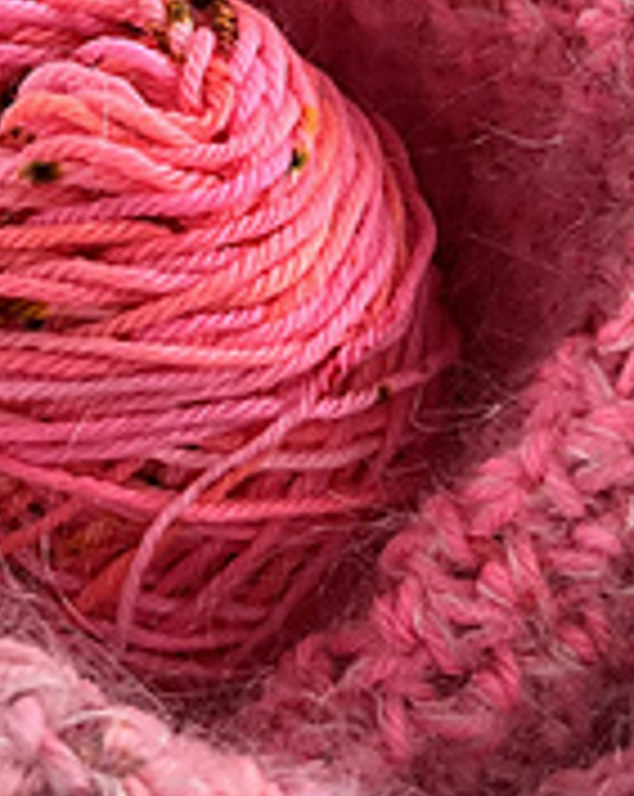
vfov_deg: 20.3
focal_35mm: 92
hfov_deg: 16.3
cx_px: 0
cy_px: 40
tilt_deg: -48.2
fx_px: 2163
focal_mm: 5.7
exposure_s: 1/84
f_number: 1.5
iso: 125
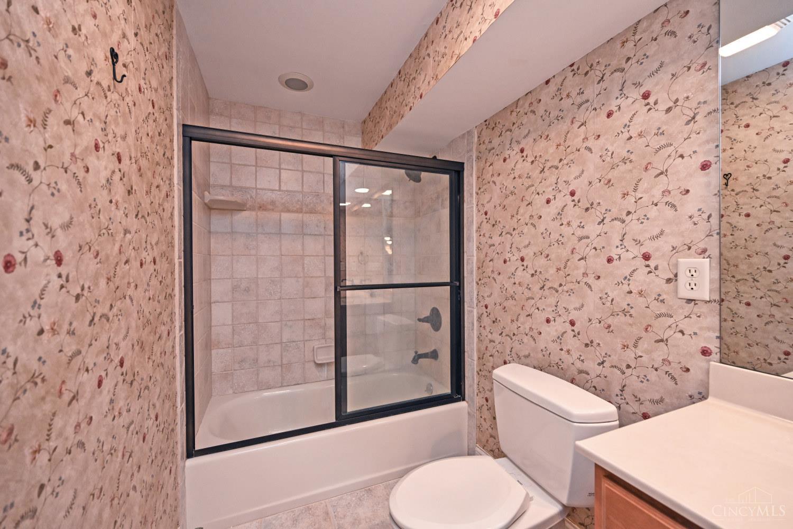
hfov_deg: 104.3
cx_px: 396
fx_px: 308
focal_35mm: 14
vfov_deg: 81.2
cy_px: 264
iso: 1000
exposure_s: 1/60
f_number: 4
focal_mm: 14
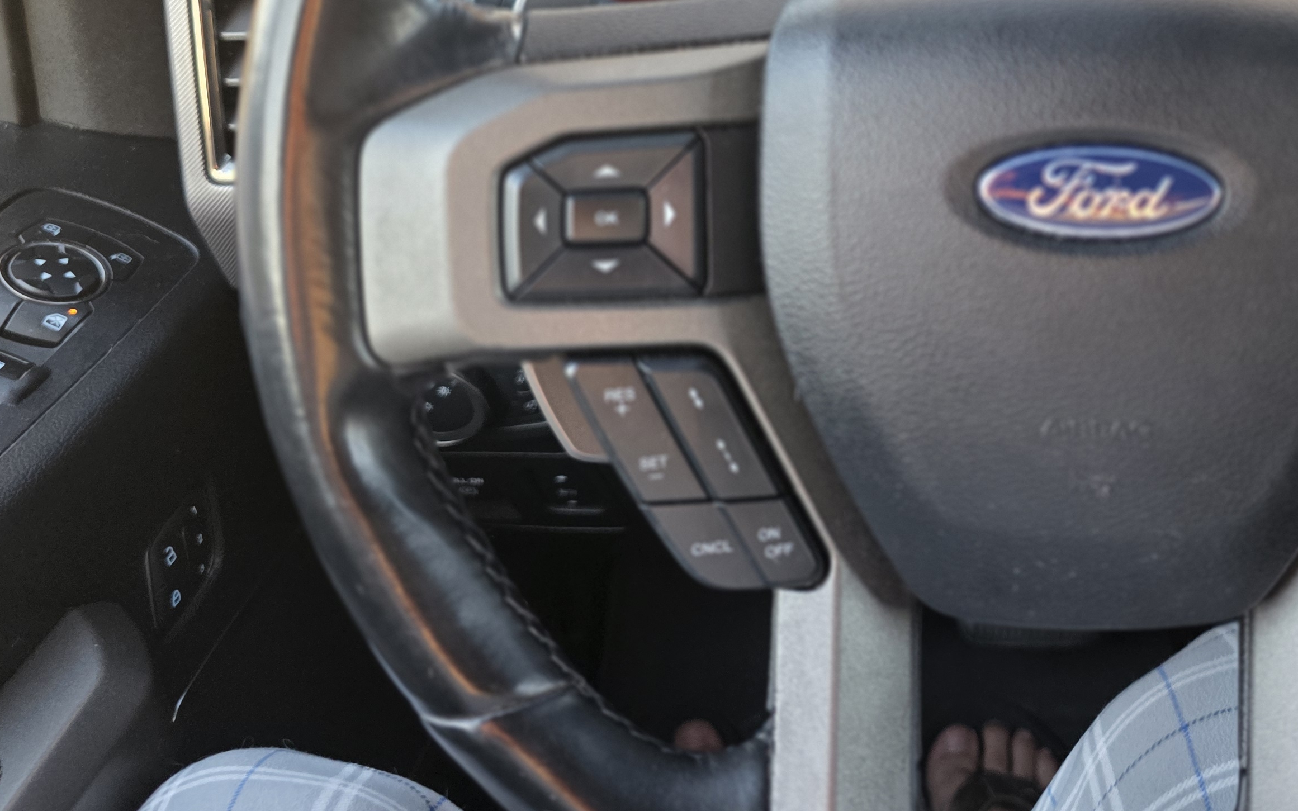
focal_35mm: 42
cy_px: 103
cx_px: 1059
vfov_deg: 29.4
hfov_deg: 44.6
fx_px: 1486
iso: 320
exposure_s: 1/120
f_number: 1.7
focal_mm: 6.3
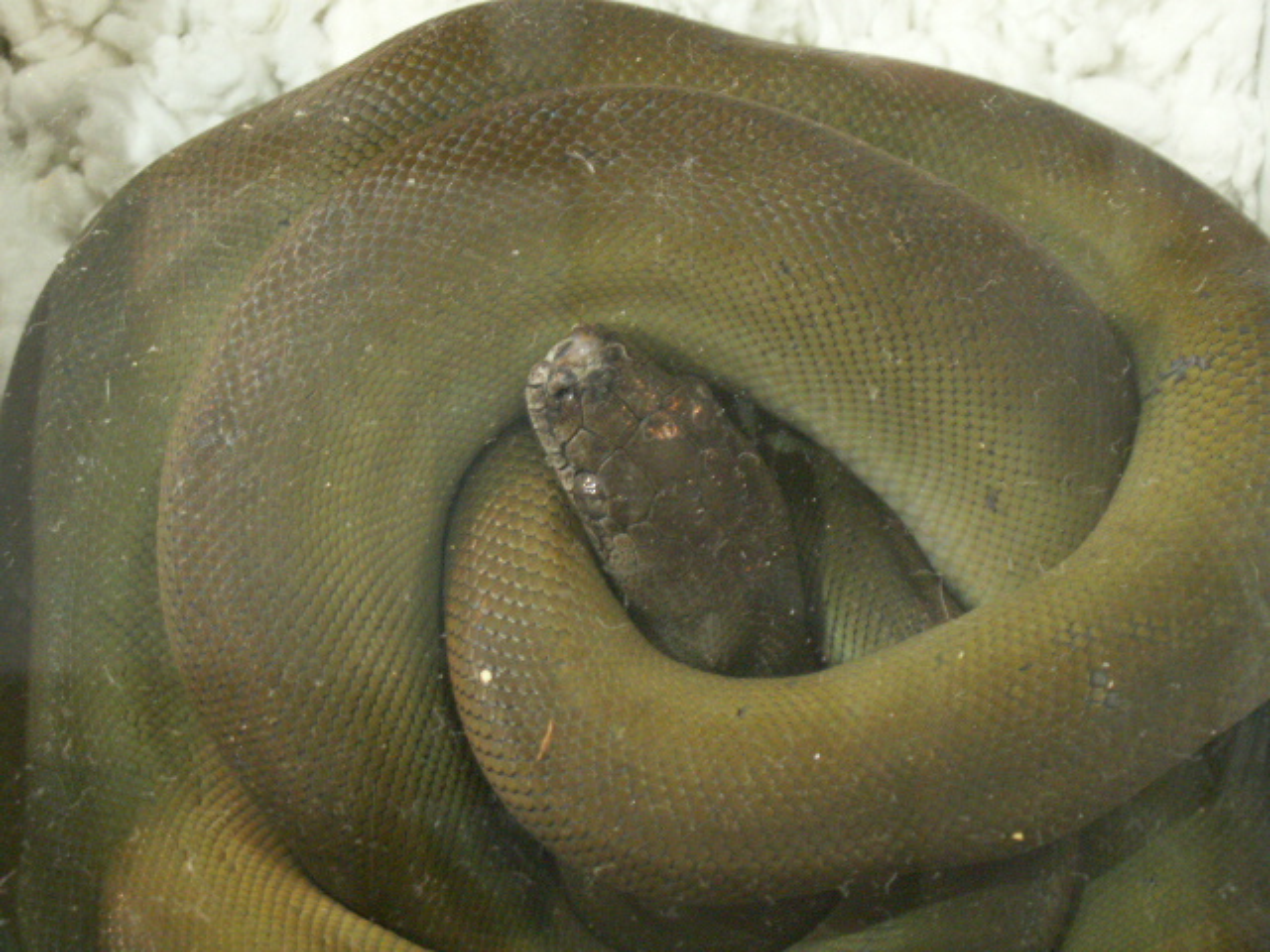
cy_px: 476
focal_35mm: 62
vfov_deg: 23.7
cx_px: 635
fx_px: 2275
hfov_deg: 31.2
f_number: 3.2
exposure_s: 1/8
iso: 160
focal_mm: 10.28
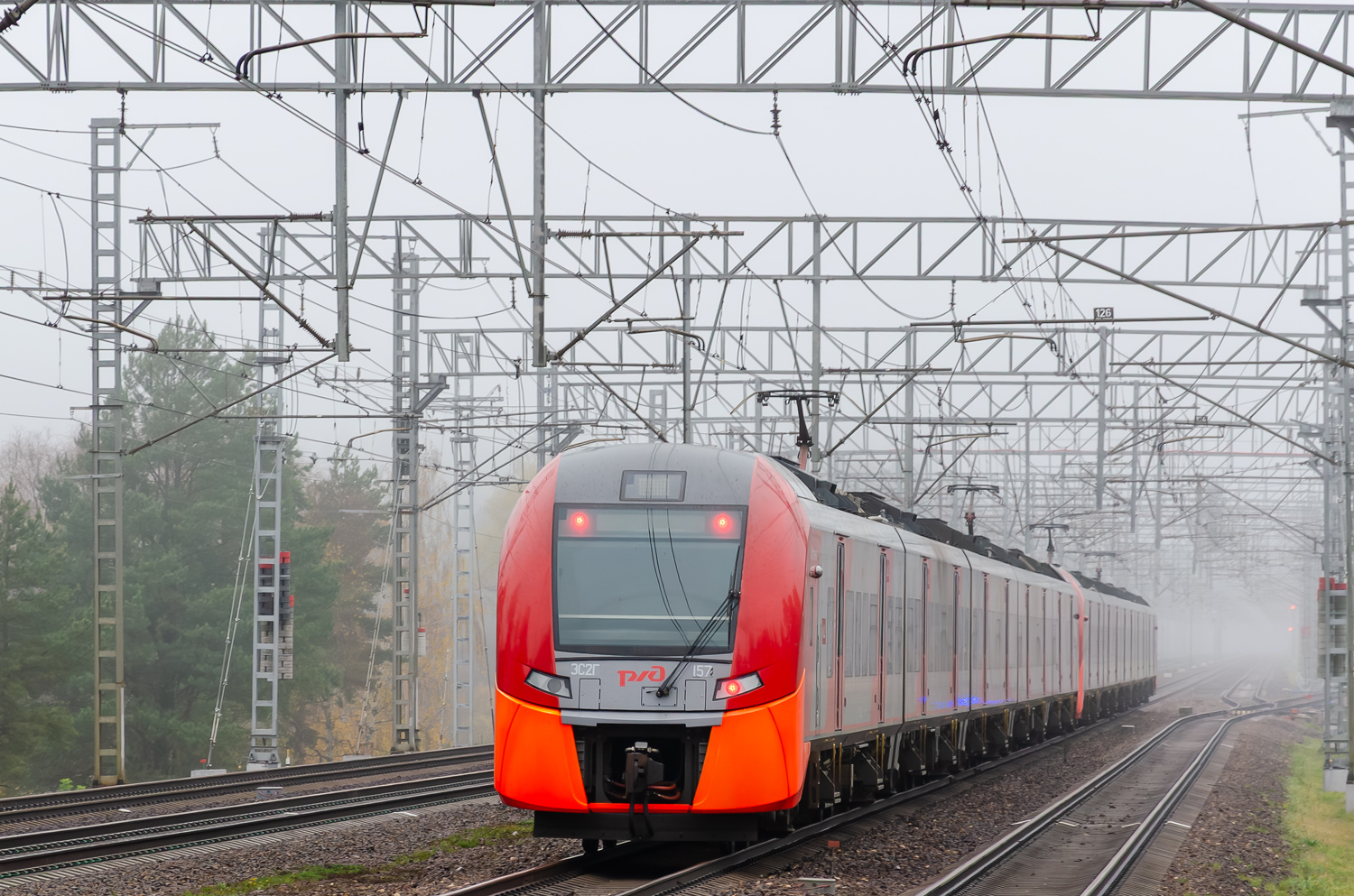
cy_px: 448
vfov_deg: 8.7
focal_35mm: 158
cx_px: 677
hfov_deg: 13.1
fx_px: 5911
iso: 250
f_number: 5.6
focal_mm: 105
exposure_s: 1/160
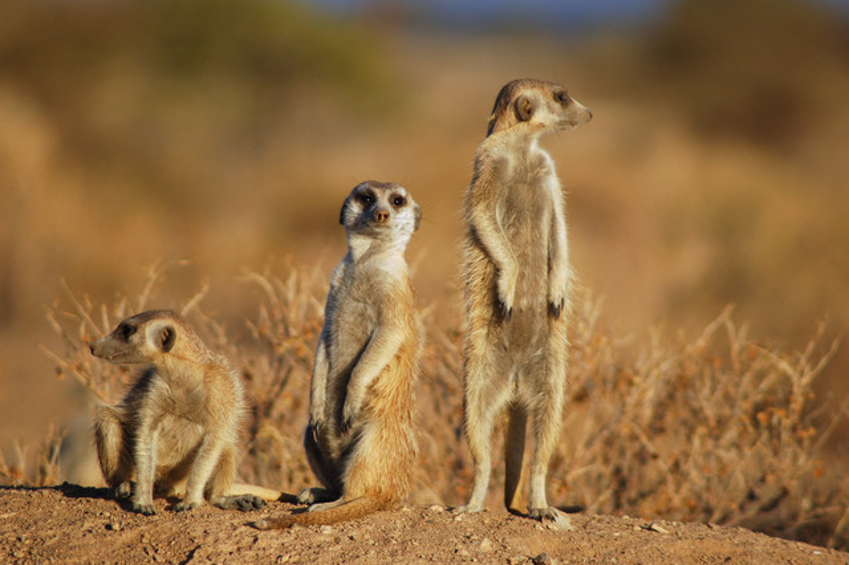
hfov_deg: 4.6
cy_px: 282
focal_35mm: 450
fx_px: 10607
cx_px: 424
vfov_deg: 3.1
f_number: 5.6
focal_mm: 300
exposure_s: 1/1600
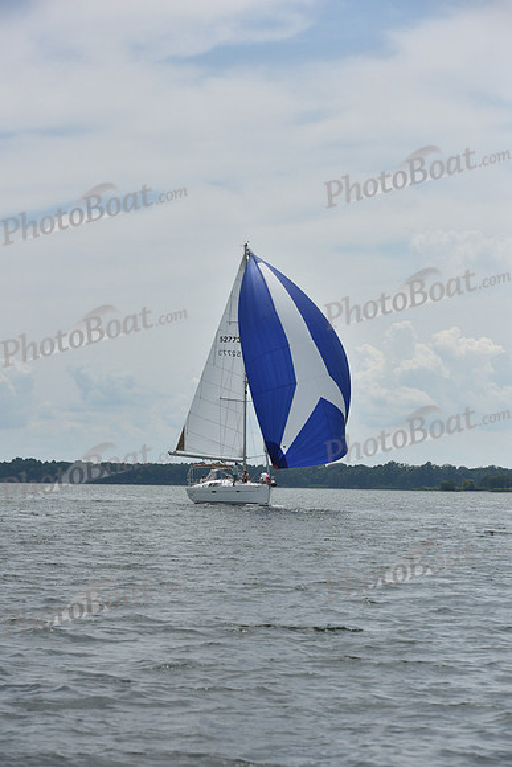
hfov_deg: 13.0
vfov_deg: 19.5
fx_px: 2238
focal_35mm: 105
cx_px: 256
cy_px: 384
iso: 320
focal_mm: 105
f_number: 6.3
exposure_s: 1/3200
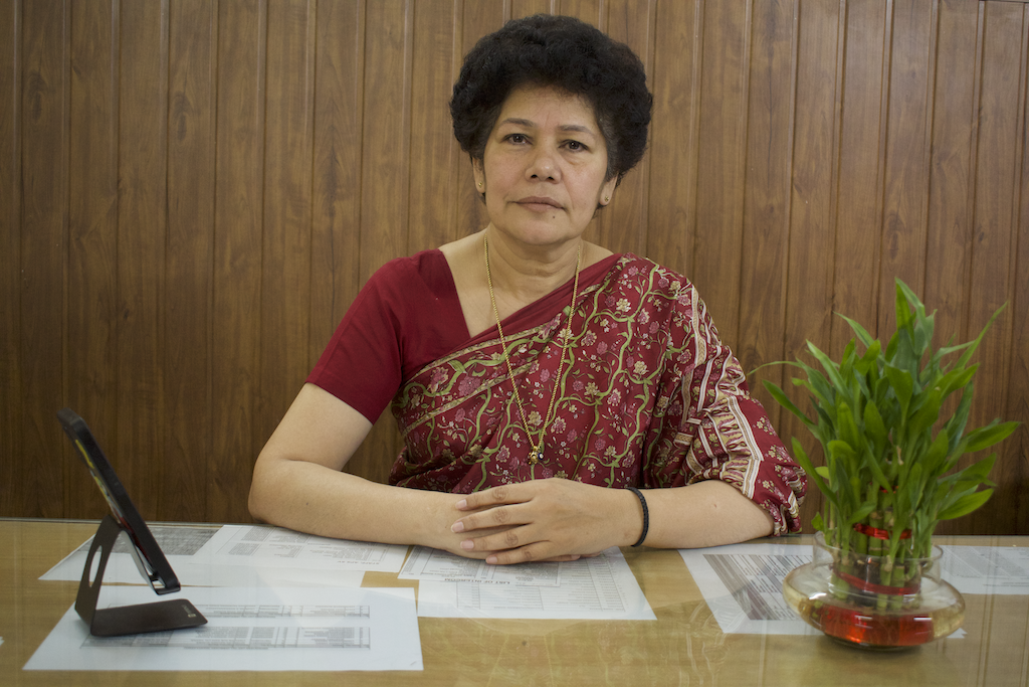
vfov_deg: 31.9
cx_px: 514
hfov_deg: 46.4
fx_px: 1201
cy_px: 344
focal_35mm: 42
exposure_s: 1/60
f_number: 4.2
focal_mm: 28
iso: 1800
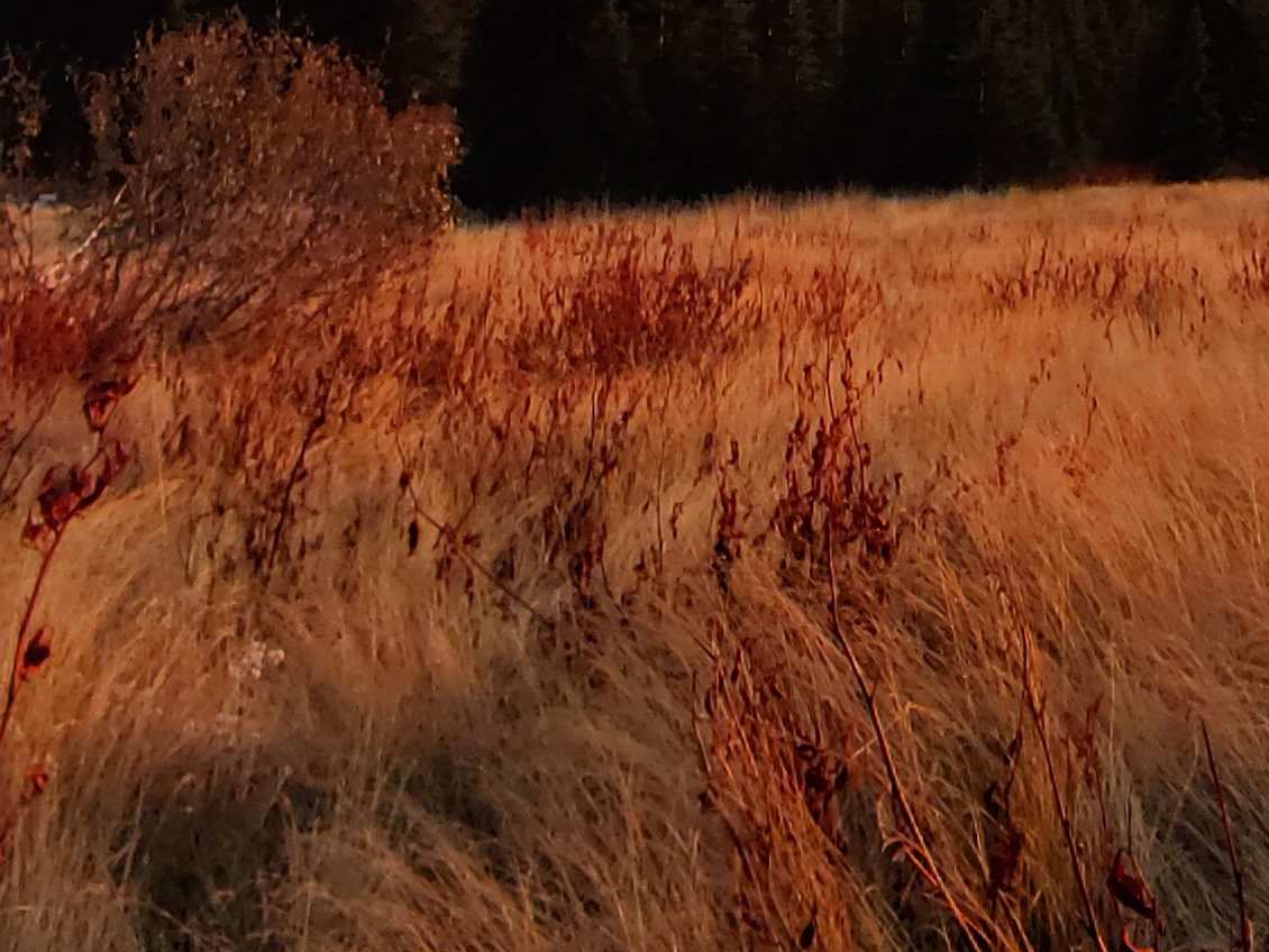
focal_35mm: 53
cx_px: 1437
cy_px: -393
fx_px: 1943
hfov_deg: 31.5
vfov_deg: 23.3
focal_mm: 1.8
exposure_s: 1/472
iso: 50
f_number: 2.2
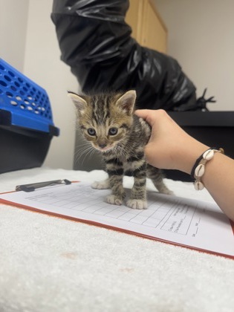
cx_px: 117
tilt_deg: -0.9
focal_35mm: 24
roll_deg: -5.5
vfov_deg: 71.6
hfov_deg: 56.8
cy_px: 156
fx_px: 216
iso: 80
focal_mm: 6.76
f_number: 1.78
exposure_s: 1/120
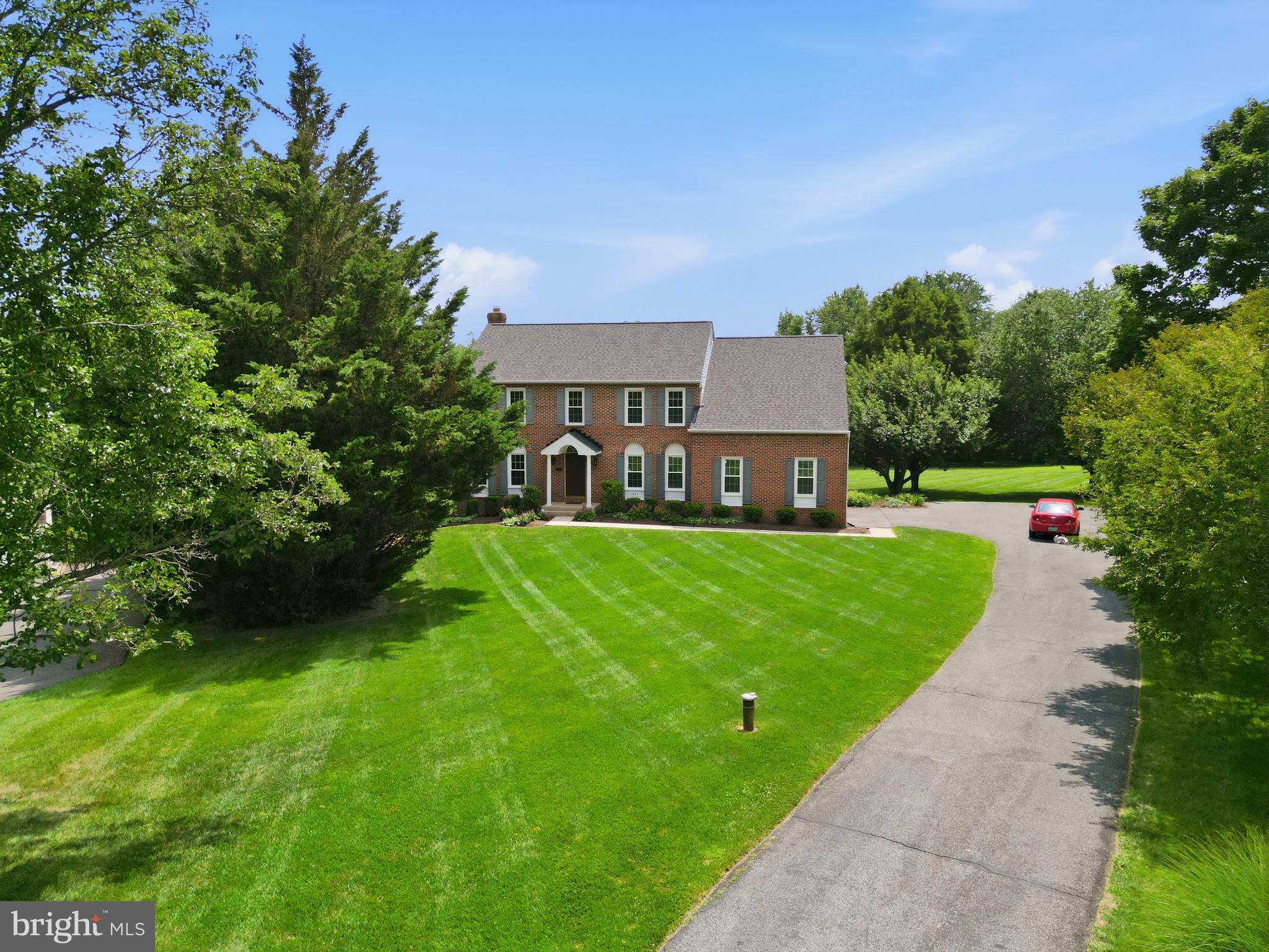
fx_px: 880
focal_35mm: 24
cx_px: 634
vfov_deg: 56.8
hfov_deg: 71.6
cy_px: 476
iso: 100
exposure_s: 1/5000
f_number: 1.7
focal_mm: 6.7
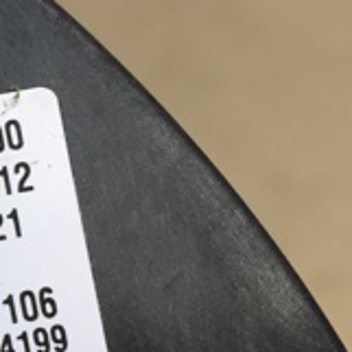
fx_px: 1173
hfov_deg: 14.9
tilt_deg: -39.7
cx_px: -284
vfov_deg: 16.8
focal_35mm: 102
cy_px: 317
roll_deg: +4.7
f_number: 2.2
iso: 32
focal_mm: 4.15
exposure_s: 1/33
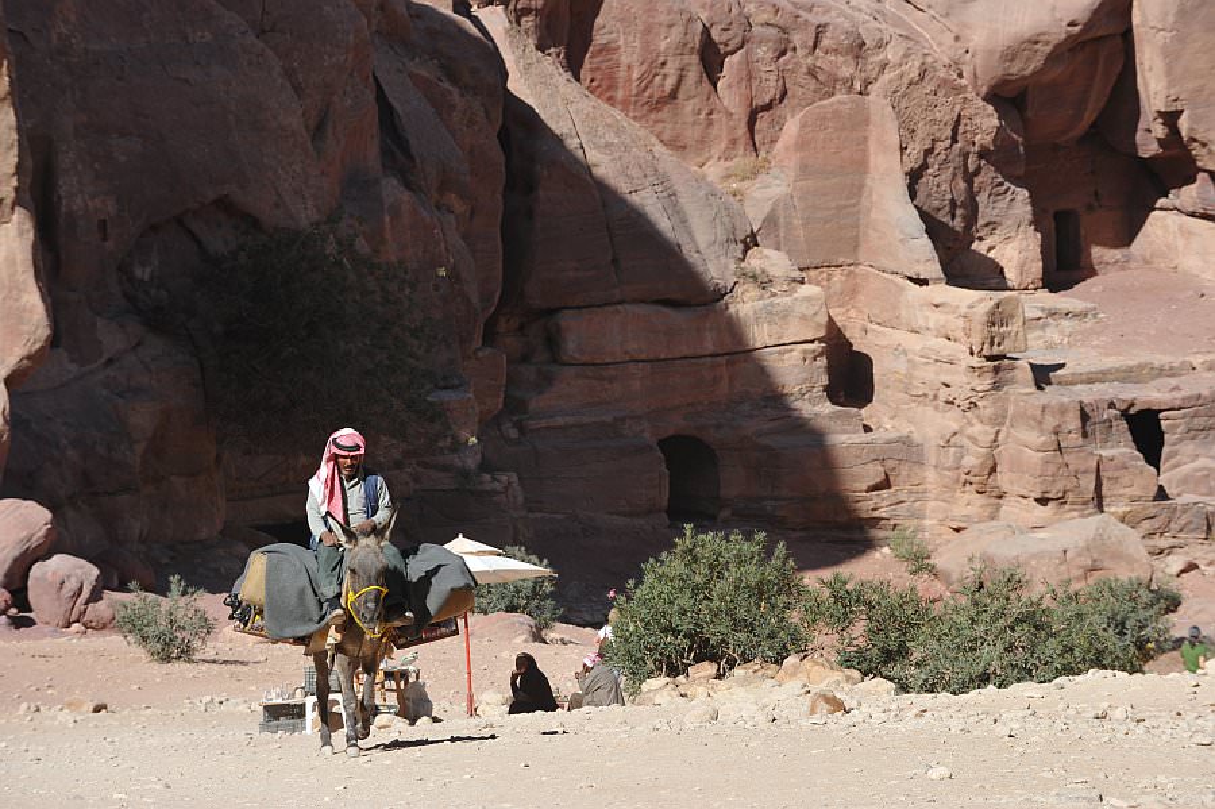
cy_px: 404
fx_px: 6746
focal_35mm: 200
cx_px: 608
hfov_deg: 10.3
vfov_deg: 6.9
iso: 400
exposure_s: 1/500
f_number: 11
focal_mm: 200
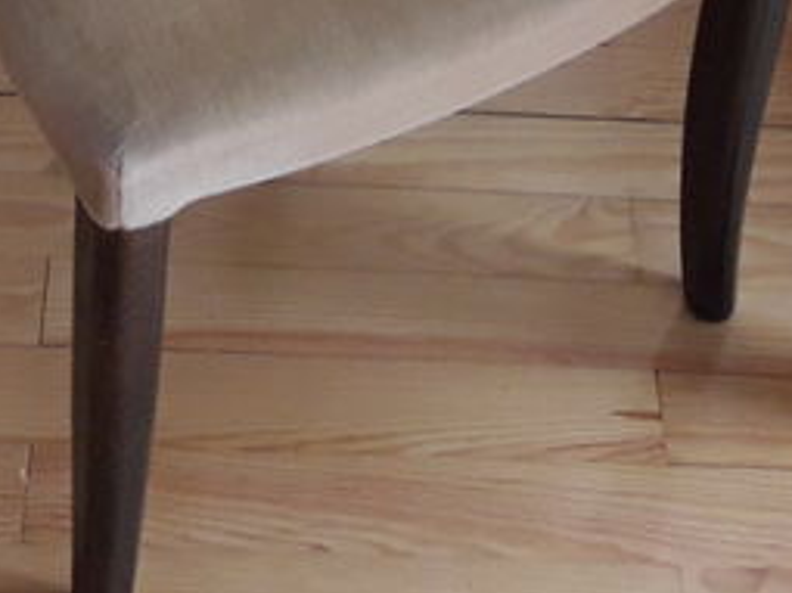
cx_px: 286
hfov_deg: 17.9
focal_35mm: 110
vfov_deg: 12.6
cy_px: -354
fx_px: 2516
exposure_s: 1/17
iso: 160
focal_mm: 3.7
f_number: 1.9
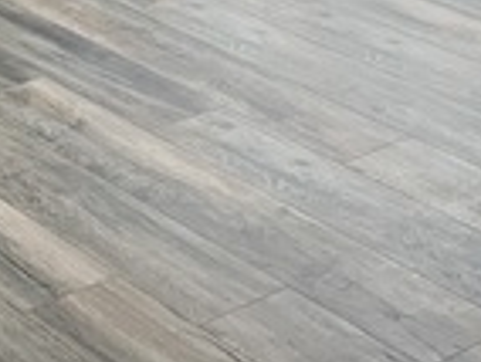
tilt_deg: -6.8
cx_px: 178
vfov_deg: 10.9
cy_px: -403
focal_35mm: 122
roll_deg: +1.3
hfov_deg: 16.1
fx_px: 1698
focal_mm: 4.25
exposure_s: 1/120
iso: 32
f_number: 1.8
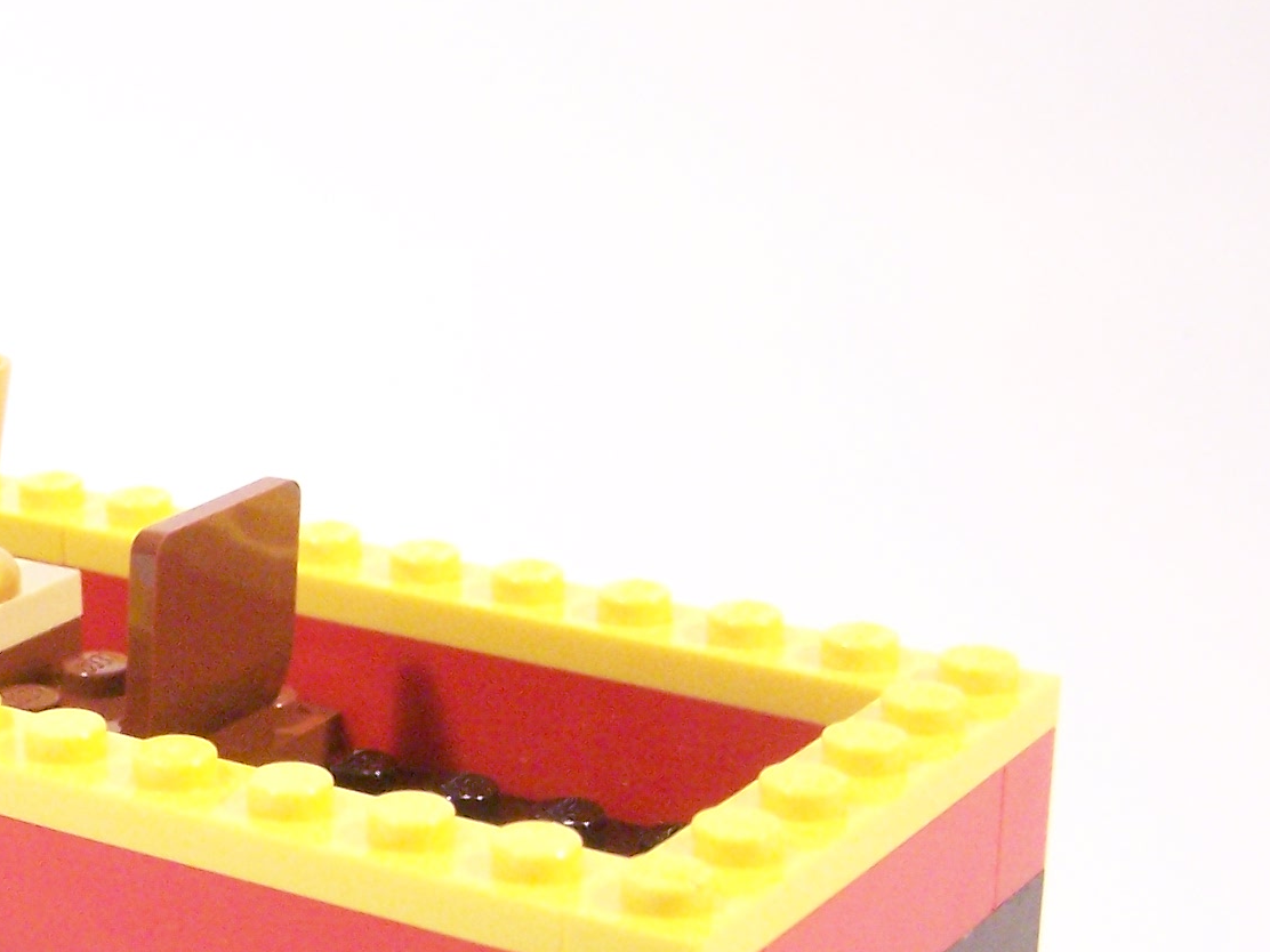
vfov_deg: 16.6
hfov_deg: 21.3
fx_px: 3229
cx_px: -67
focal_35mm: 88
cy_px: 804
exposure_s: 1/30
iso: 400
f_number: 3.2
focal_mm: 6.3
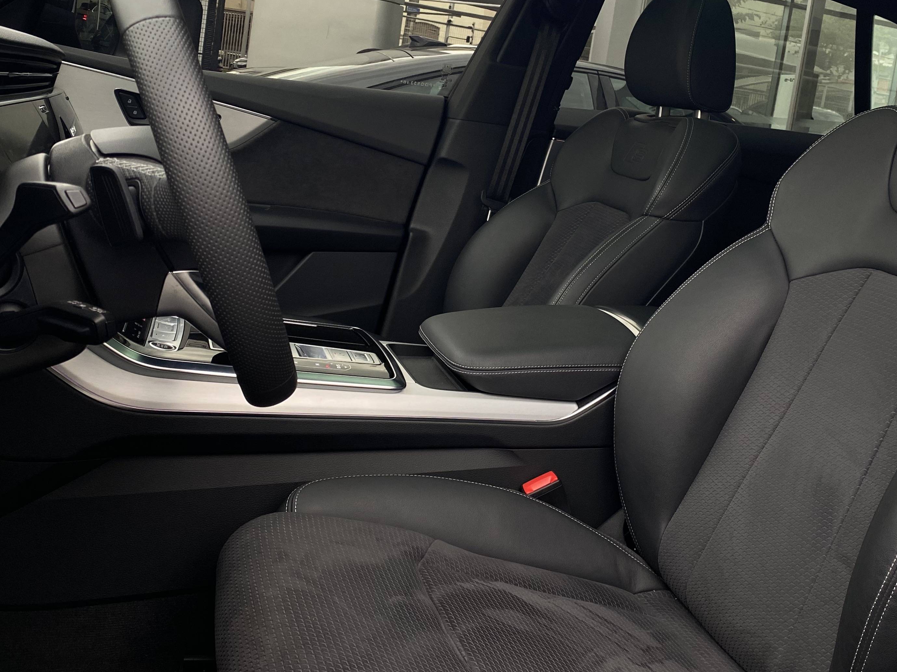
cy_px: 198
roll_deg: -8.7
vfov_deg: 37.1
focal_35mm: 38
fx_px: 985
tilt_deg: -5.5
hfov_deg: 48.7
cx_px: 531
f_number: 1.8
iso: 100
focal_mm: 4.25
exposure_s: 1/121
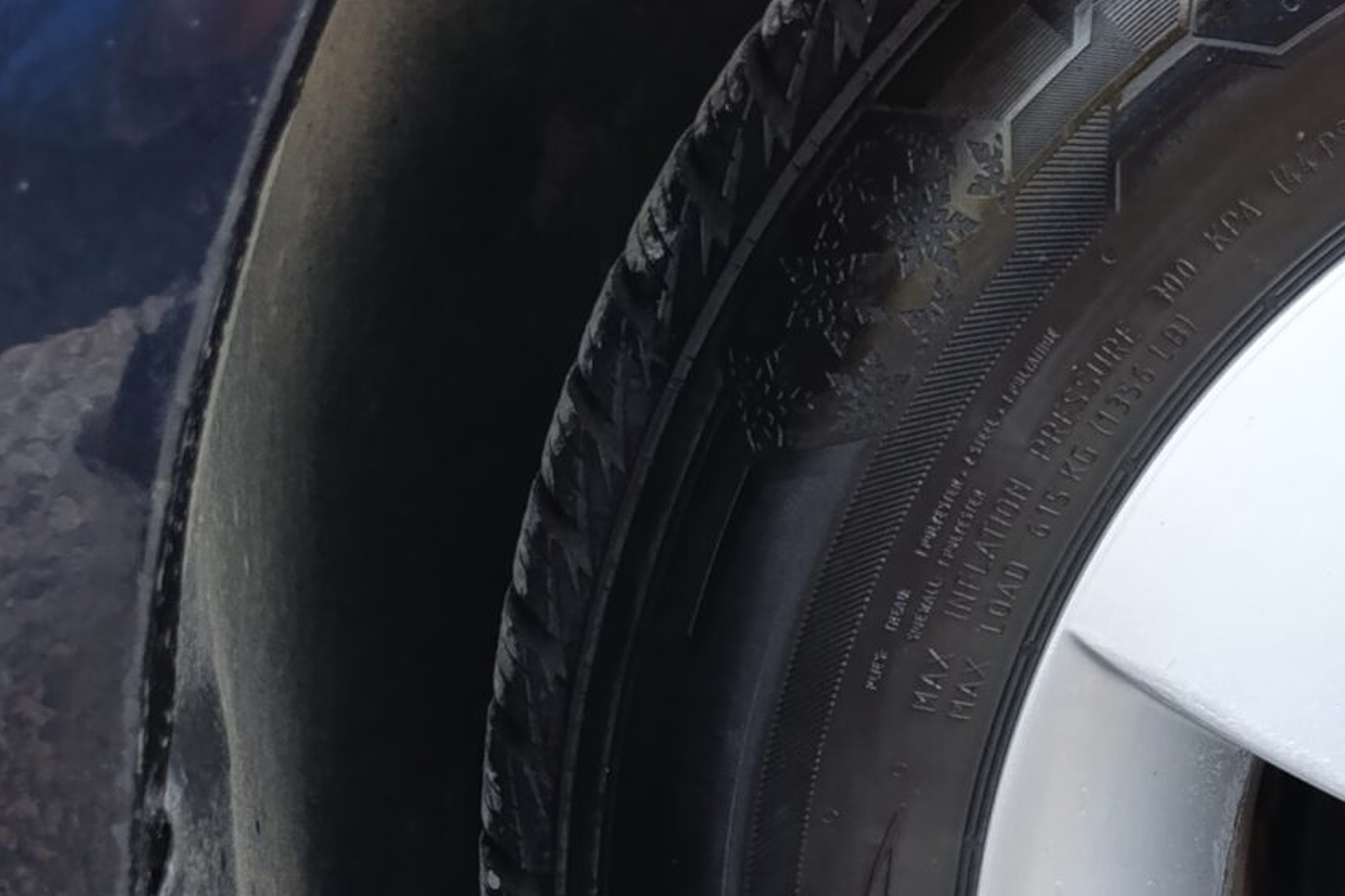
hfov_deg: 23.9
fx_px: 2727
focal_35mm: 73
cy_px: 904
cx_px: 1809
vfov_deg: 18.2
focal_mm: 6.14
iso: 640
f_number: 1.6
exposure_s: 1/100
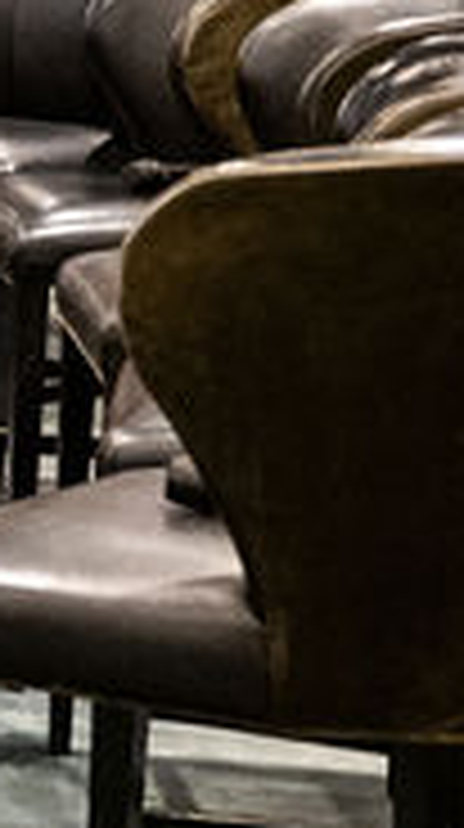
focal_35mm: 140
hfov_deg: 6.5
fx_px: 3073
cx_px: -1536
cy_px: 200
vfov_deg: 15.3
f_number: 2.8
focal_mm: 24
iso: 2500
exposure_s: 1/100
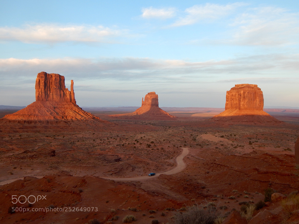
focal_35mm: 34
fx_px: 294
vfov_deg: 41.8
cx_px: 150
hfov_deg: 54.0
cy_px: 112
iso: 125
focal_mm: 6.1
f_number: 3.3
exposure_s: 1/100
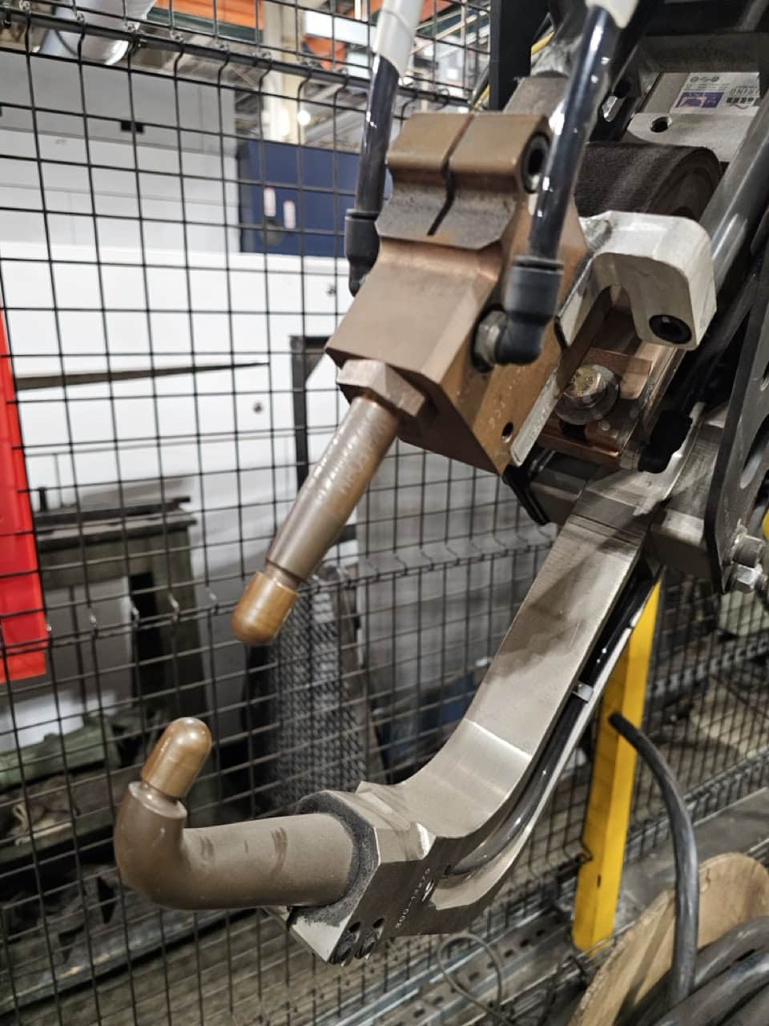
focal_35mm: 23
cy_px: 513
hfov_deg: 58.9
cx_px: 384
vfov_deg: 73.9
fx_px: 681
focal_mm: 6.3
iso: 1000
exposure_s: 1/100
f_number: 1.7
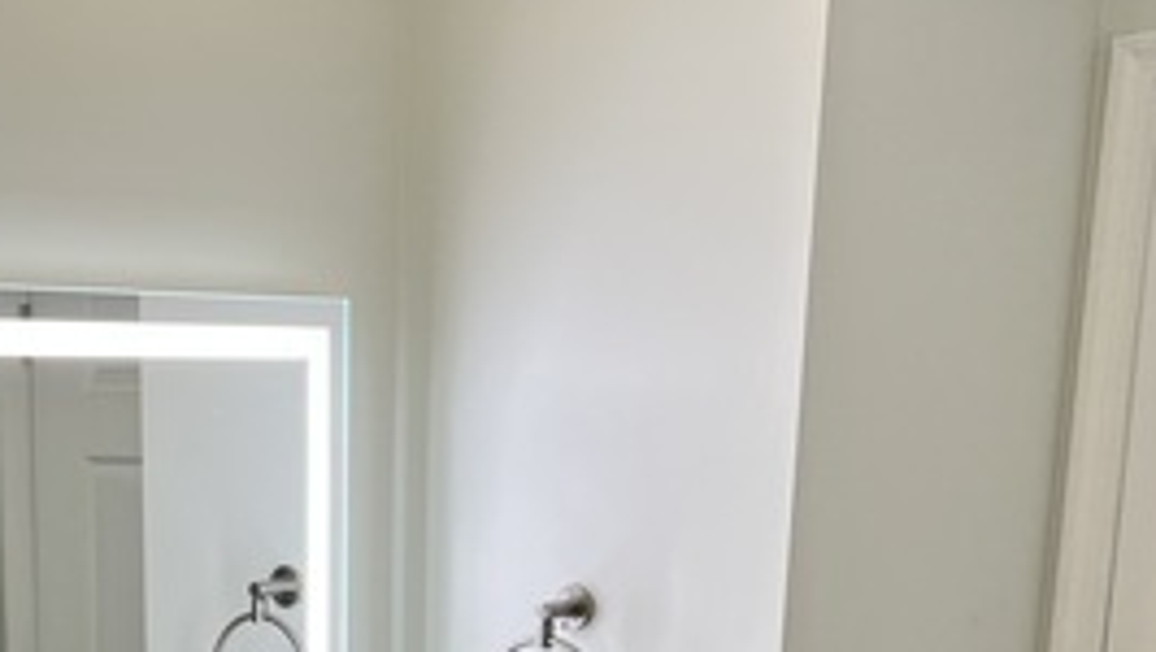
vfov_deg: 15.3
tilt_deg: -18.1
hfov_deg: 29.2
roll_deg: +0.4
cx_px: 272
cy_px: 1078
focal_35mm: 71
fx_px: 2178
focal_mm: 5.7
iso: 100
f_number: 1.5
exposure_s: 1/120
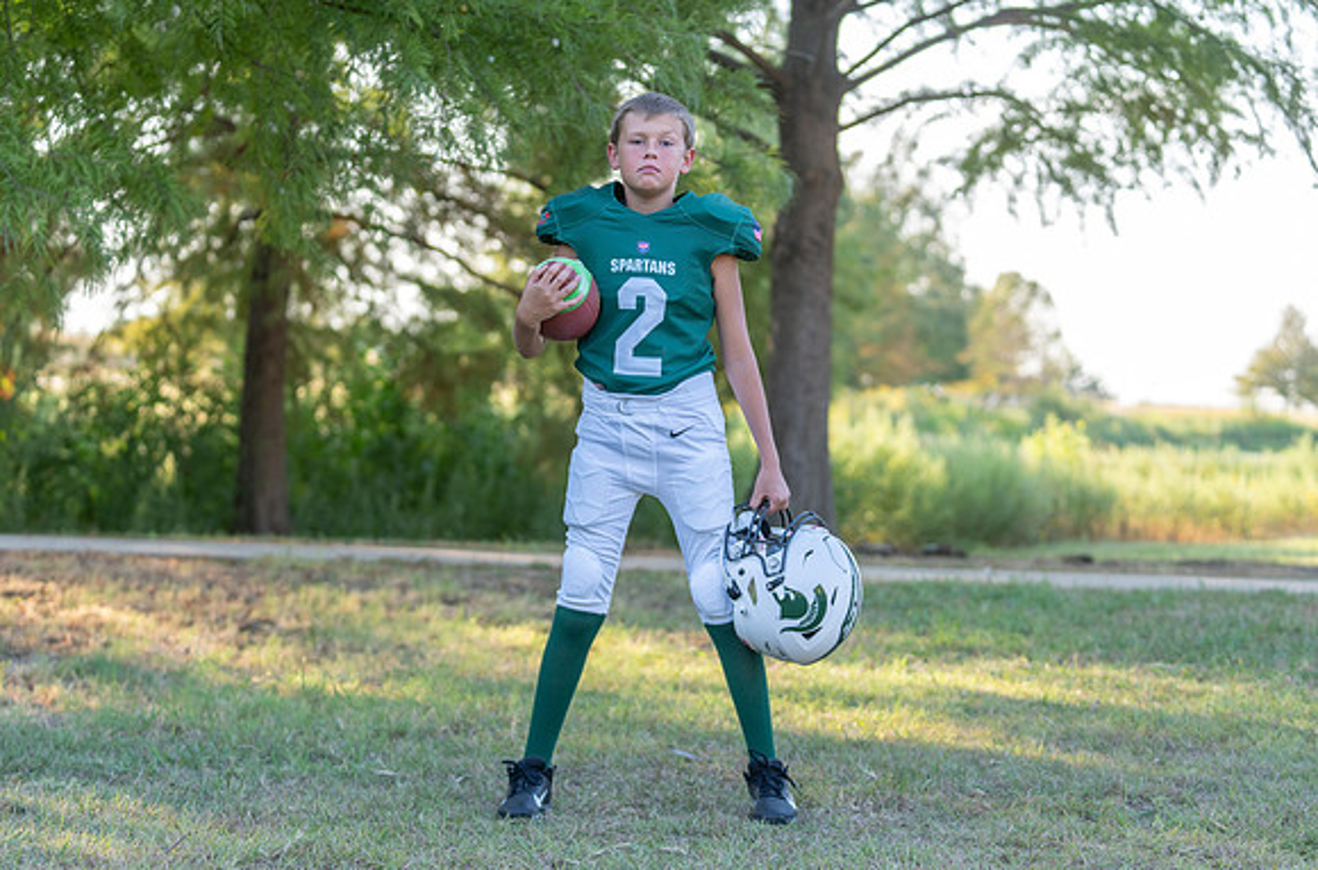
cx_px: 638
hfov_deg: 24.7
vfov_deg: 16.4
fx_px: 3012
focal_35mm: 83
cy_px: 421
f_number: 2.8
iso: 160
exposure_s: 1/320
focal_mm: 70
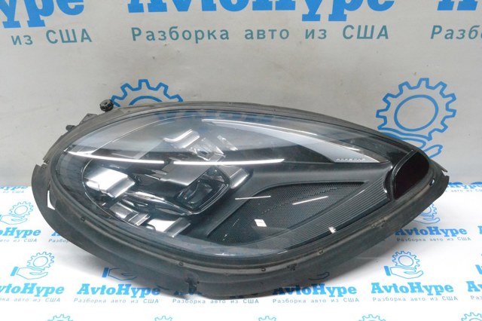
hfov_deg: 53.2
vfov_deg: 36.8
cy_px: 160
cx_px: 241
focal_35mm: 36
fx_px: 482
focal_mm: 24
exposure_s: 1/160
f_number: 10
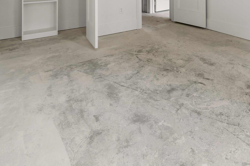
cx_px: 176
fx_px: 194
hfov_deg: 63.0
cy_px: -13
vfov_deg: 39.0
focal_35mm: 28
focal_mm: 12
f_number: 9
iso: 400
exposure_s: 1/20
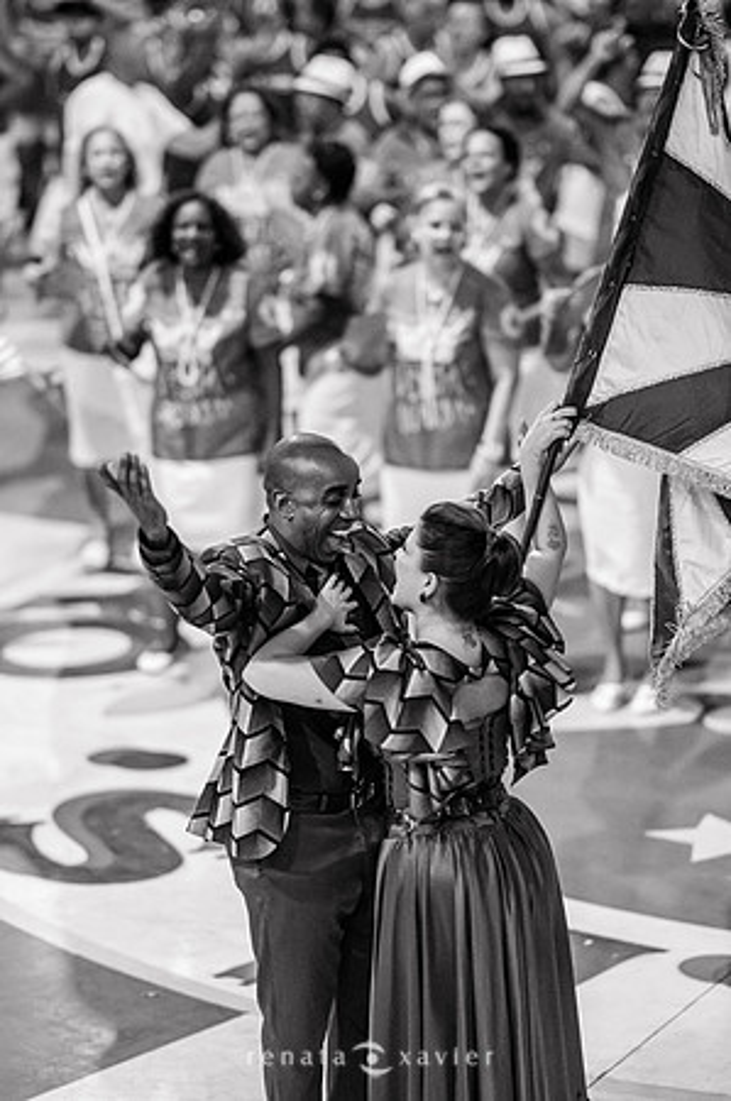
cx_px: 366
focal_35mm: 127
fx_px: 3877
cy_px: 550
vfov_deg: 16.2
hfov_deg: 10.8
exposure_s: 1/800
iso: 1000
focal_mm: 85
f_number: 1.2
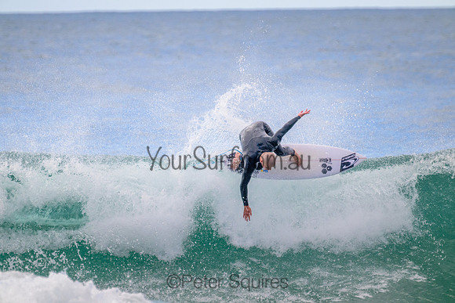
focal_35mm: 800
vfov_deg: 1.7
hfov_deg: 2.6
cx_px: 228
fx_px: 10113
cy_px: 152
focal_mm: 800
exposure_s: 1/2000
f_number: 13
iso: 2500
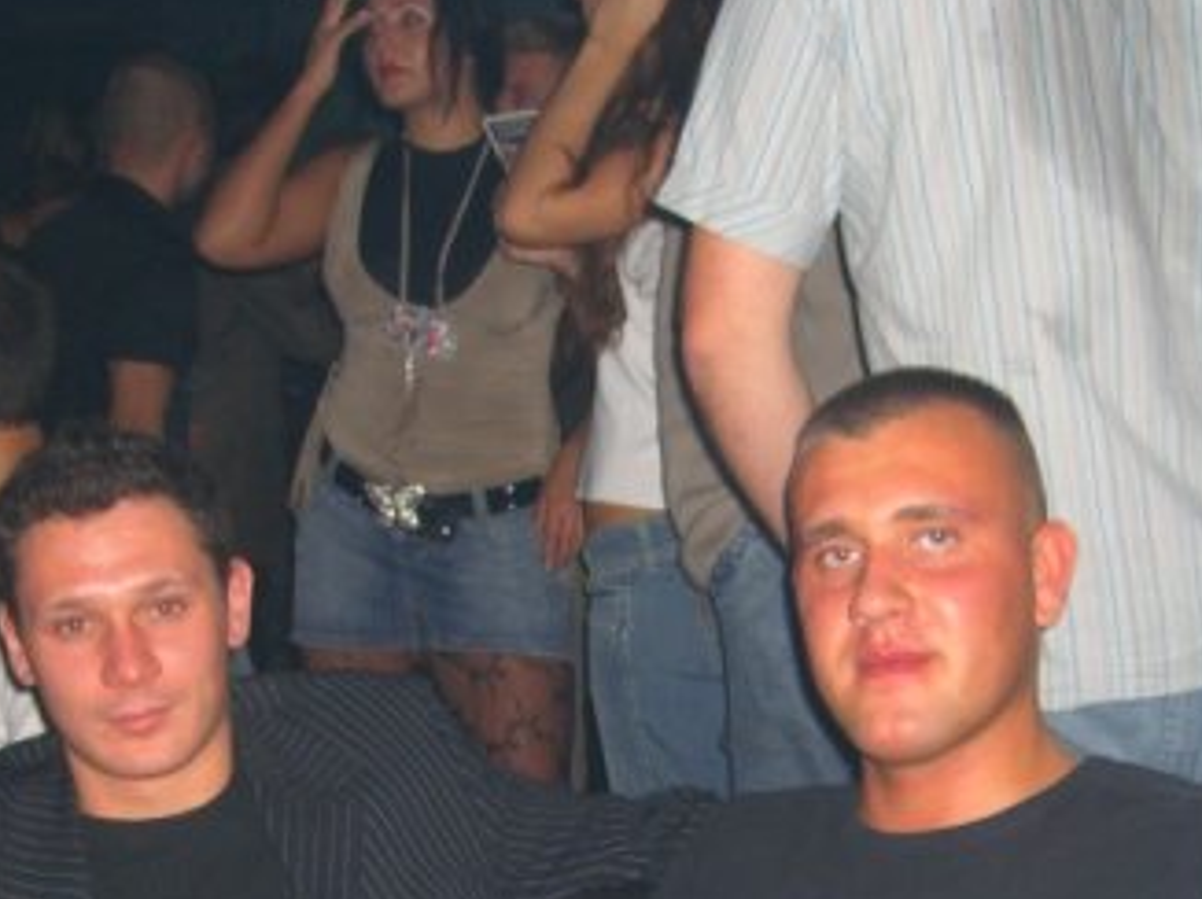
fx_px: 2429
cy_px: 807
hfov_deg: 27.8
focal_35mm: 70
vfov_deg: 20.6
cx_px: 649
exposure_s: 1/60
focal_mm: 7.9
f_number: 2.8
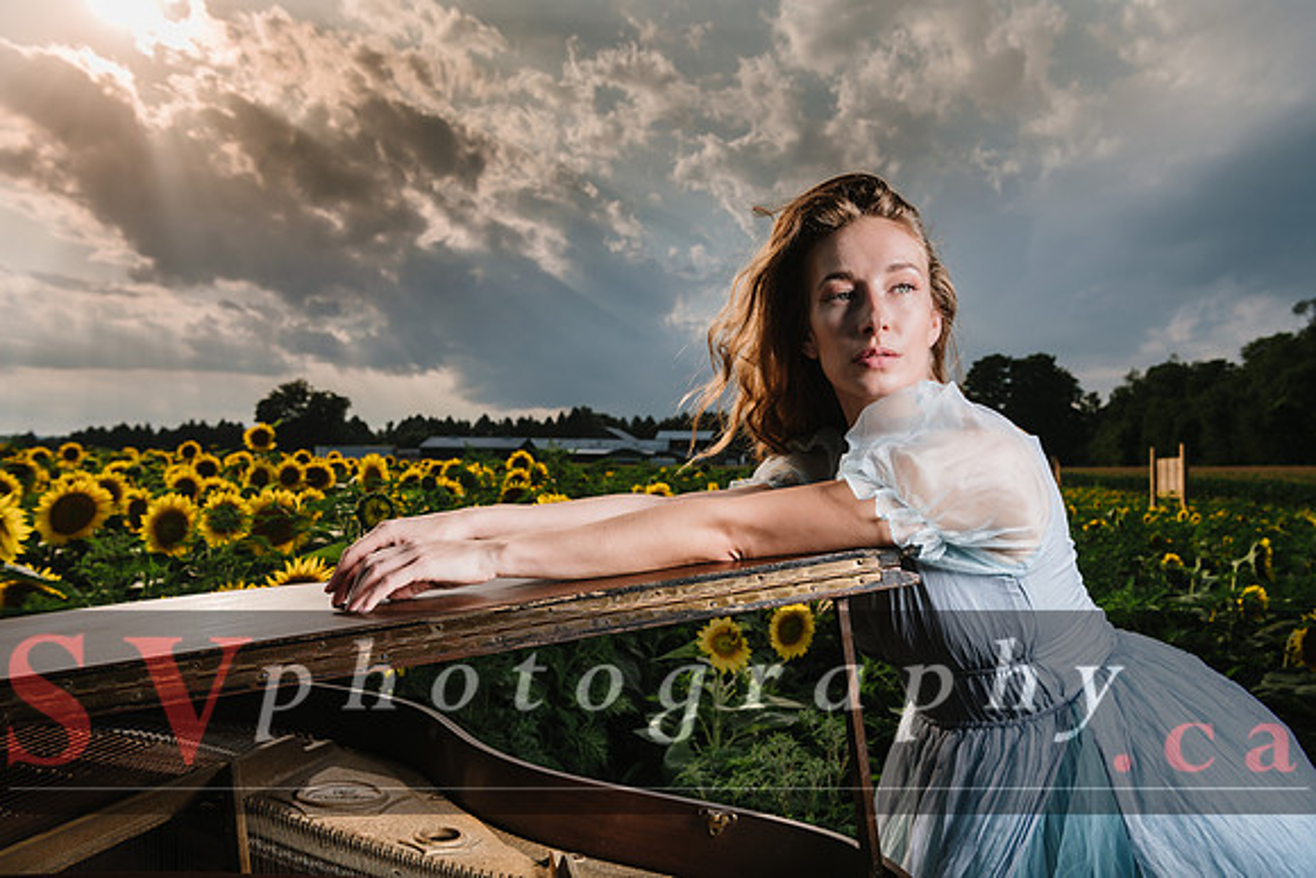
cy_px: 439
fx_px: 1081
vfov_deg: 44.2
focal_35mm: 30
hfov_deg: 62.6
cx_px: 658
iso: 64
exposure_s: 1/250
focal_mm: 29
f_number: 7.1
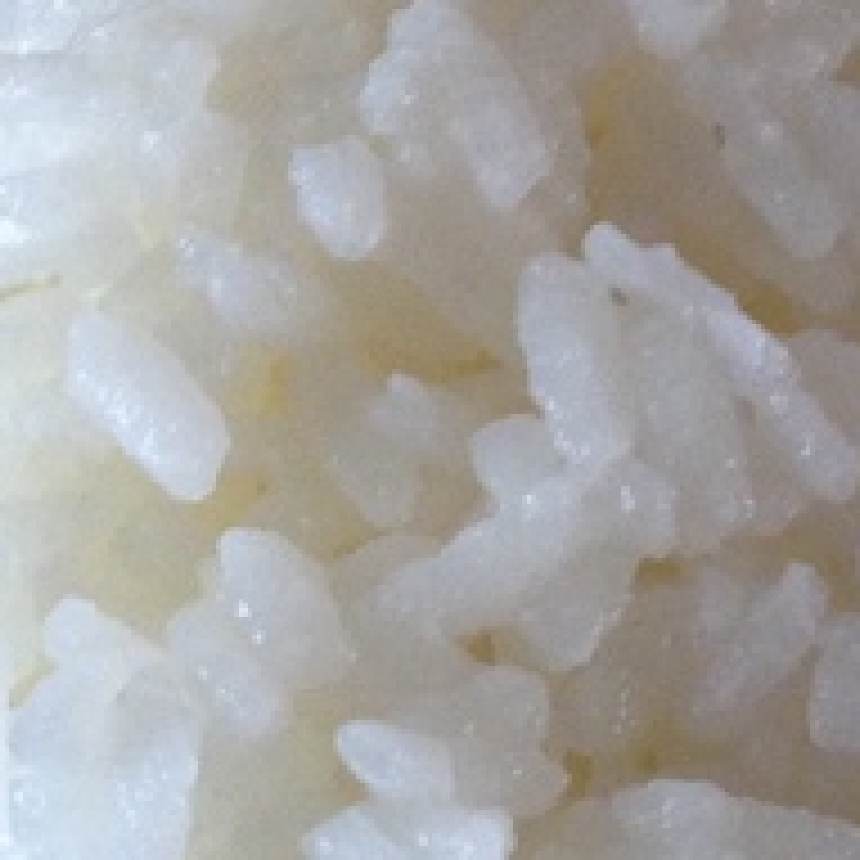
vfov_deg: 11.1
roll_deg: -2.1
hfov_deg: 11.2
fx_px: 4385
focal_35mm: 156
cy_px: 923
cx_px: 329
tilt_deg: -36.8
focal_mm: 4.12
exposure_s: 1/20
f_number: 2.4
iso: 125
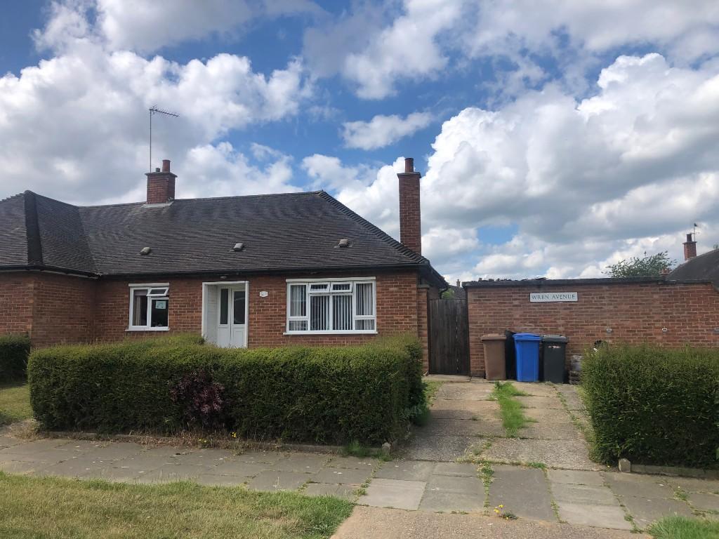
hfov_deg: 63.4
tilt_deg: +9.6
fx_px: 582
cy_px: 270
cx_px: 360
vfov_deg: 49.7
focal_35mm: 28
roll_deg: +0.4
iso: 25
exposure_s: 1/3003
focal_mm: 4
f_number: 1.8
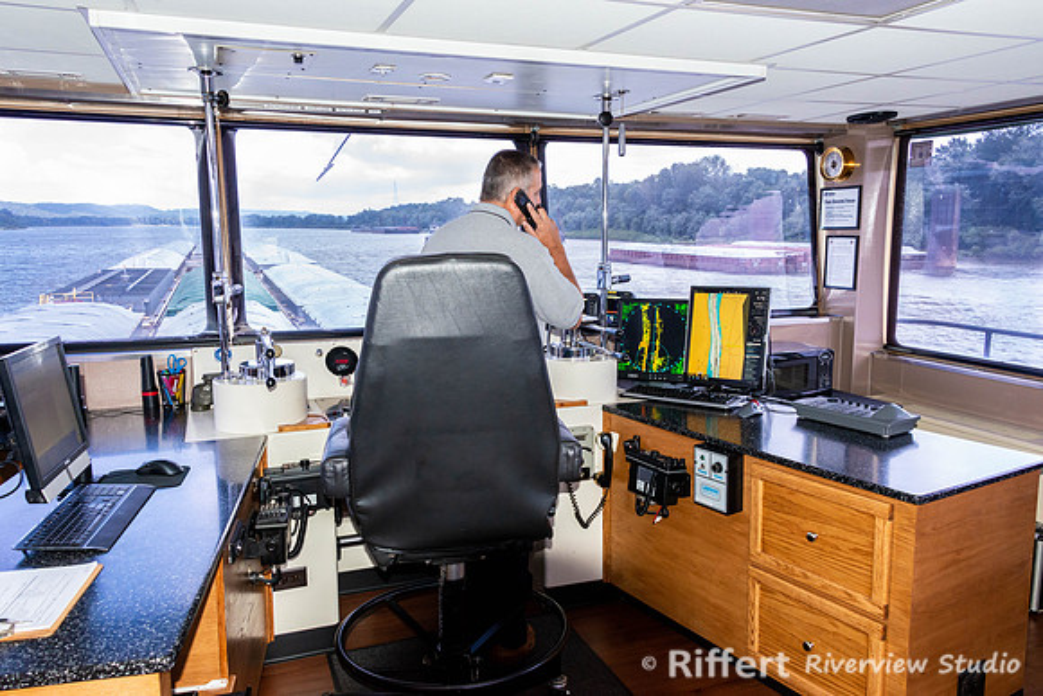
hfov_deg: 65.5
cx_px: 522
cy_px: 348
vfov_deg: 46.4
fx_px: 811
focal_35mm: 28
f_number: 10
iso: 3200
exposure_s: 1/60
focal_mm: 28
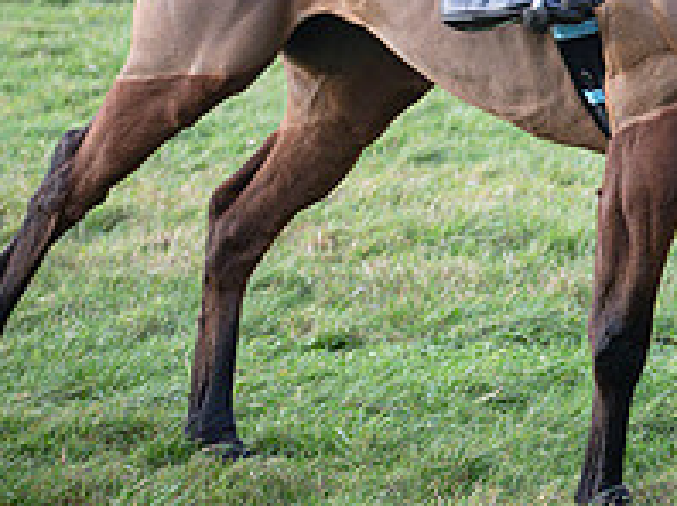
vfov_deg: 4.4
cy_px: -349
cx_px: 651
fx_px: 6466
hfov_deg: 6.0
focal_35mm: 331
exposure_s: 1/800
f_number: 4
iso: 800
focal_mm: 70
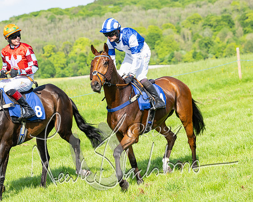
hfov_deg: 15.5
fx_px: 928
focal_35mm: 124
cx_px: 131
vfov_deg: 12.4
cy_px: 101
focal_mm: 110
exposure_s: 1/800
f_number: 5
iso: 200
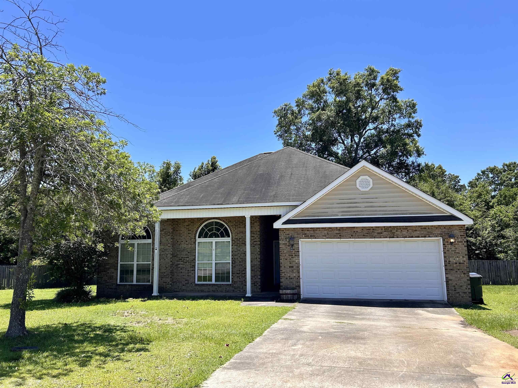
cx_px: 259
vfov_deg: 53.1
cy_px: 194
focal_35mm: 26
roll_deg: +0.1
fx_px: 389
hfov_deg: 67.3
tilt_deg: +8.8
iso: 50
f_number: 1.5
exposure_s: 1/2915
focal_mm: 5.7
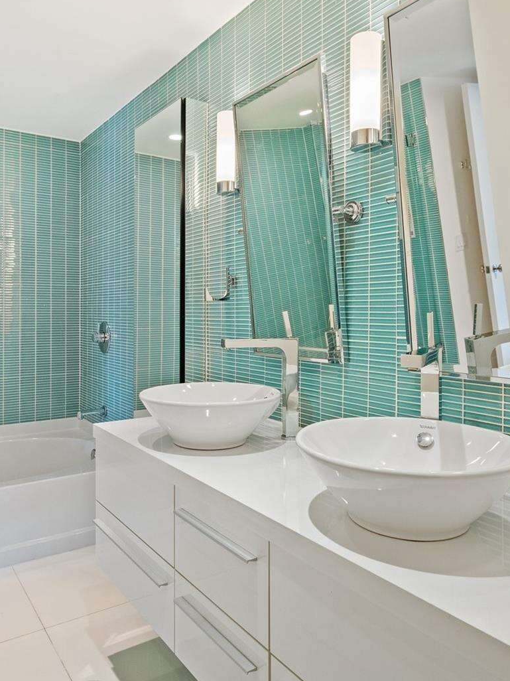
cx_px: 222
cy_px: 335
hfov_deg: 51.2
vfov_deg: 65.3
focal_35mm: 27
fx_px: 531
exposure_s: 1/20
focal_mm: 18
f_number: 8
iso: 2000
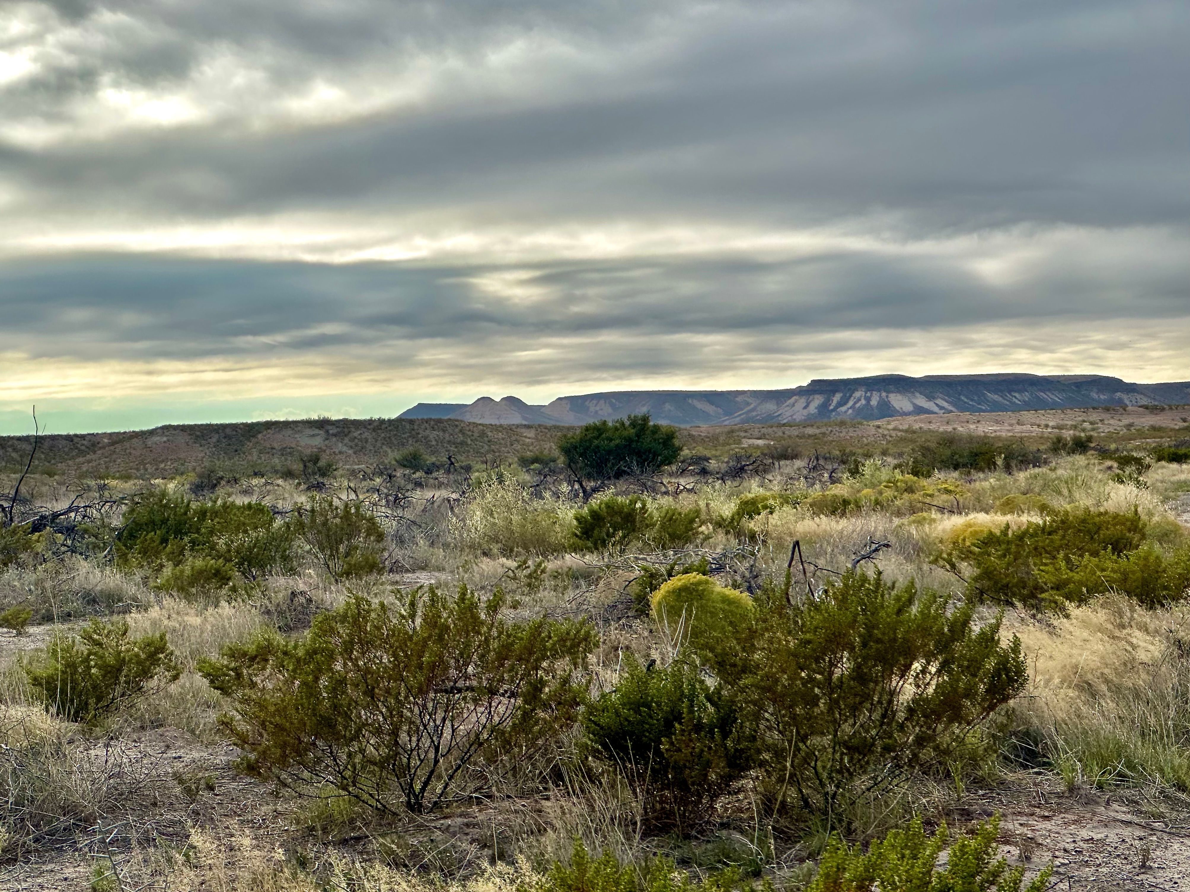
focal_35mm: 77
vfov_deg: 19.1
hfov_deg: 25.3
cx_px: 595
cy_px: 446
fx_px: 2647
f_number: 2.8
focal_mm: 9
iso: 32
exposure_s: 1/2421
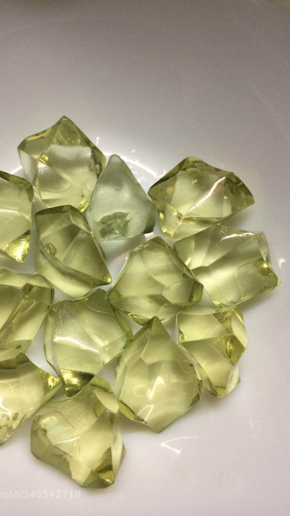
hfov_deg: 36.4
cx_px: 106
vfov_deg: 61.0
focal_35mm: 32
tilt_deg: -68.5
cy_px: 259
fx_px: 437
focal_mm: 4.15
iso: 100
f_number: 2.2
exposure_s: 1/30
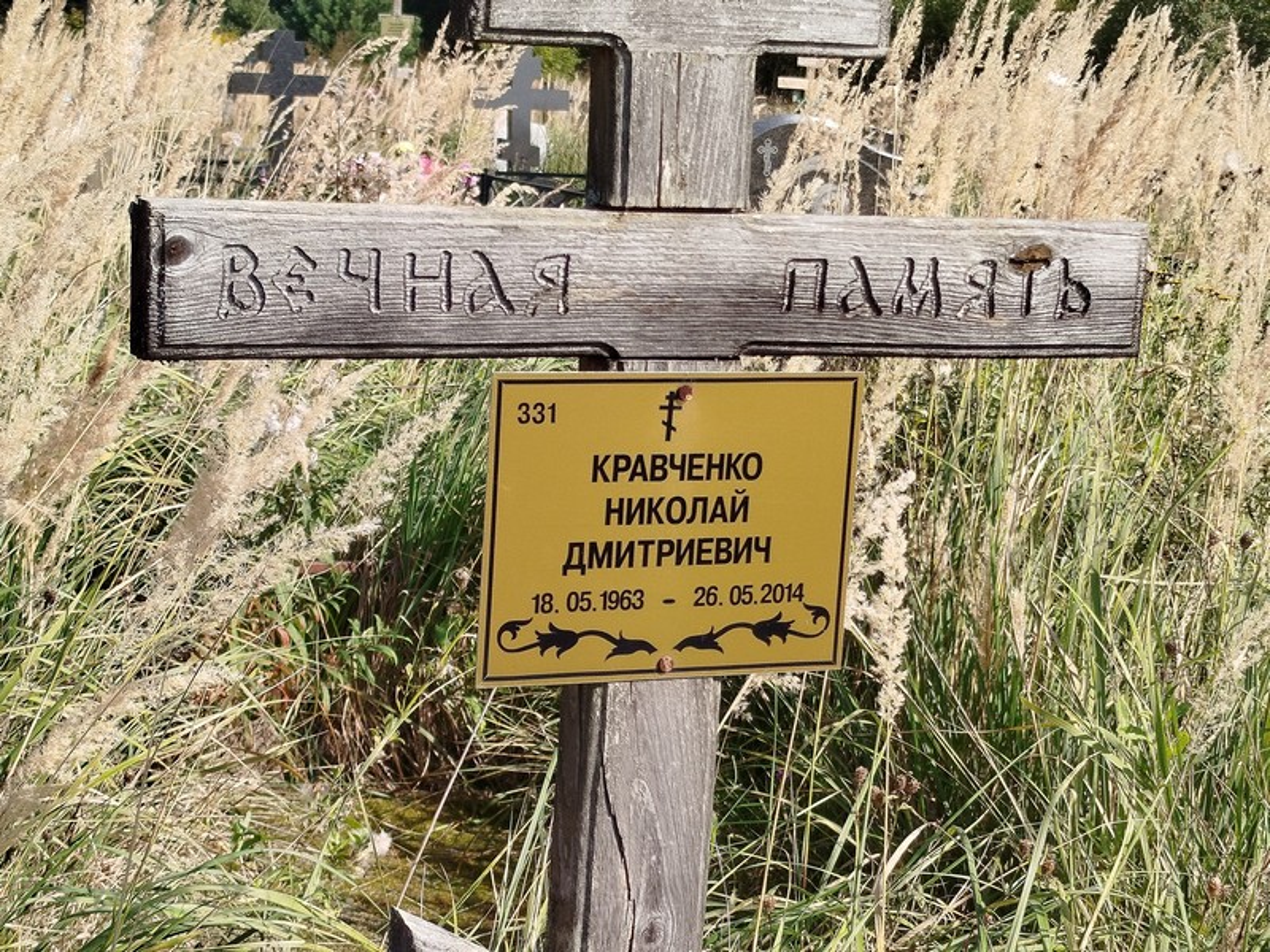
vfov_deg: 56.8
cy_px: 476
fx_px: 881
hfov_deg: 71.6
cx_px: 635
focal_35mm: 24
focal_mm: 5.31
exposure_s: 1/481
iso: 50
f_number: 1.7
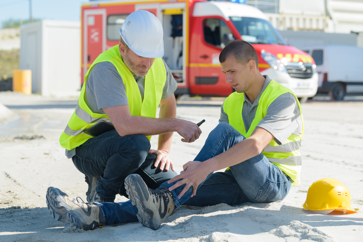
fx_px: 867
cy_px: 121
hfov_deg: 23.6
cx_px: 182
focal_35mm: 86
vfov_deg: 15.9
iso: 64
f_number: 4.5
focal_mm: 86
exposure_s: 1/250
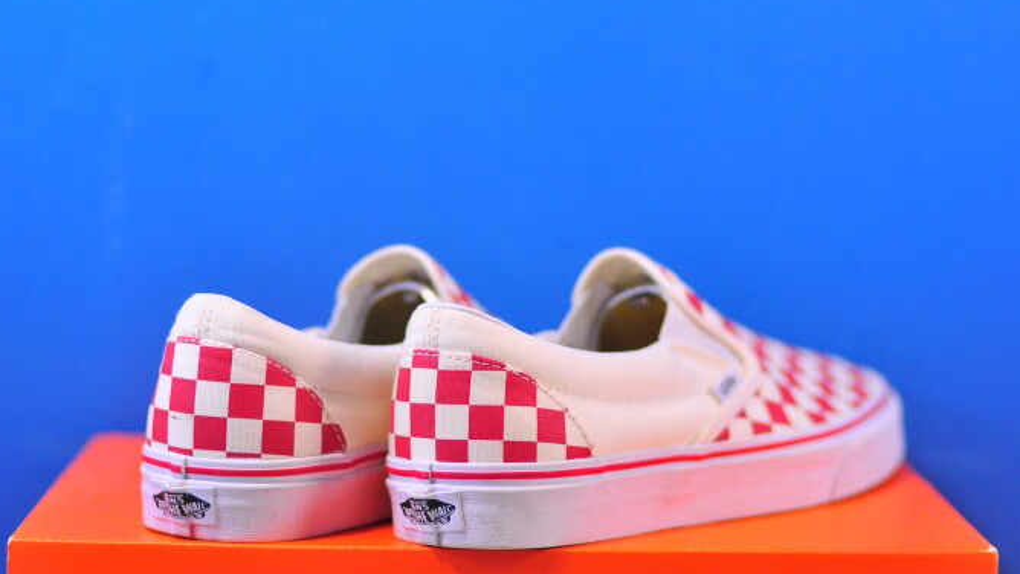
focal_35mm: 94
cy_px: 214
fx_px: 2543
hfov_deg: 22.7
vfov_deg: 12.9
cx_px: 501
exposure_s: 1/320
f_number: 2
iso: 250
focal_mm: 50
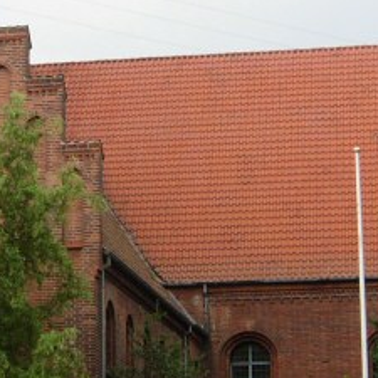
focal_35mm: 127
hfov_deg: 13.7
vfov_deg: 13.7
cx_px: 94
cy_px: 102
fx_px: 1569
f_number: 4.3
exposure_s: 1/197
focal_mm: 7.5
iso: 50
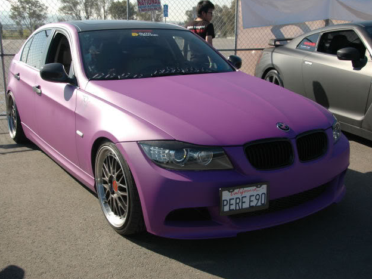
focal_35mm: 40
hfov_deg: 46.8
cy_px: 140
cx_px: 180
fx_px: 430
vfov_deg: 36.0
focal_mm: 24
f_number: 4.5
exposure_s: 1/1000
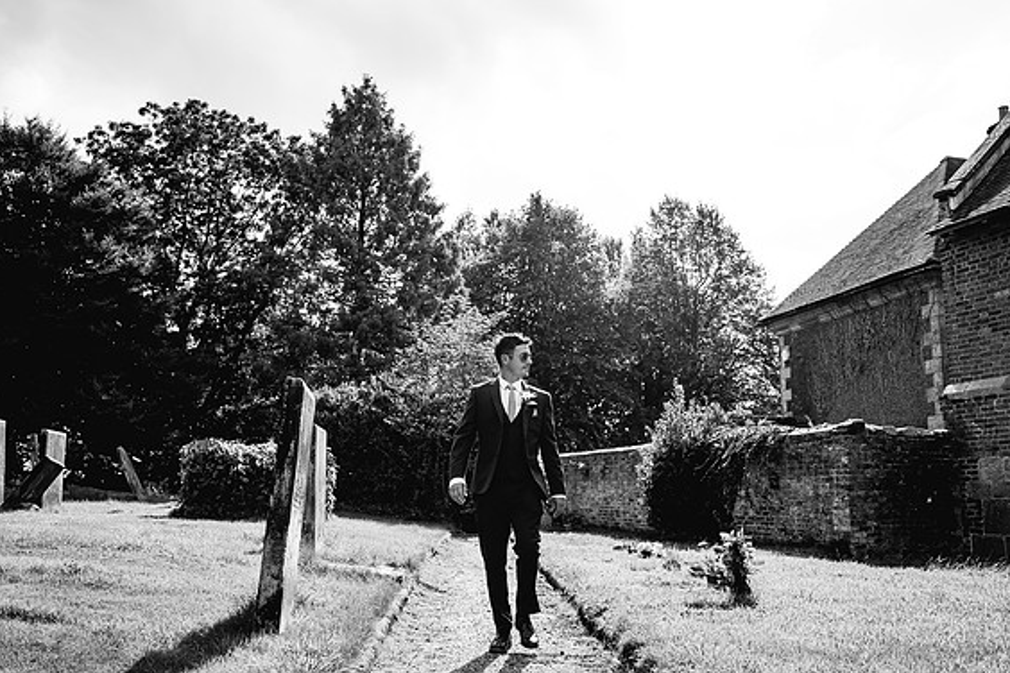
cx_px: 496
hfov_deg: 53.1
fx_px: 1010
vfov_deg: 36.9
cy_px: 328
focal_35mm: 36
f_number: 5
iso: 125
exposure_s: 1/500
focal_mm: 35
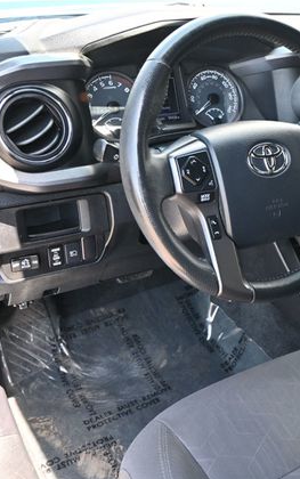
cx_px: 283
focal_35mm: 45
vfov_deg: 44.0
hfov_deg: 27.2
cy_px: 241
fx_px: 593
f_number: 3.8
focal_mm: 19.5
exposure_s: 1/125
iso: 640
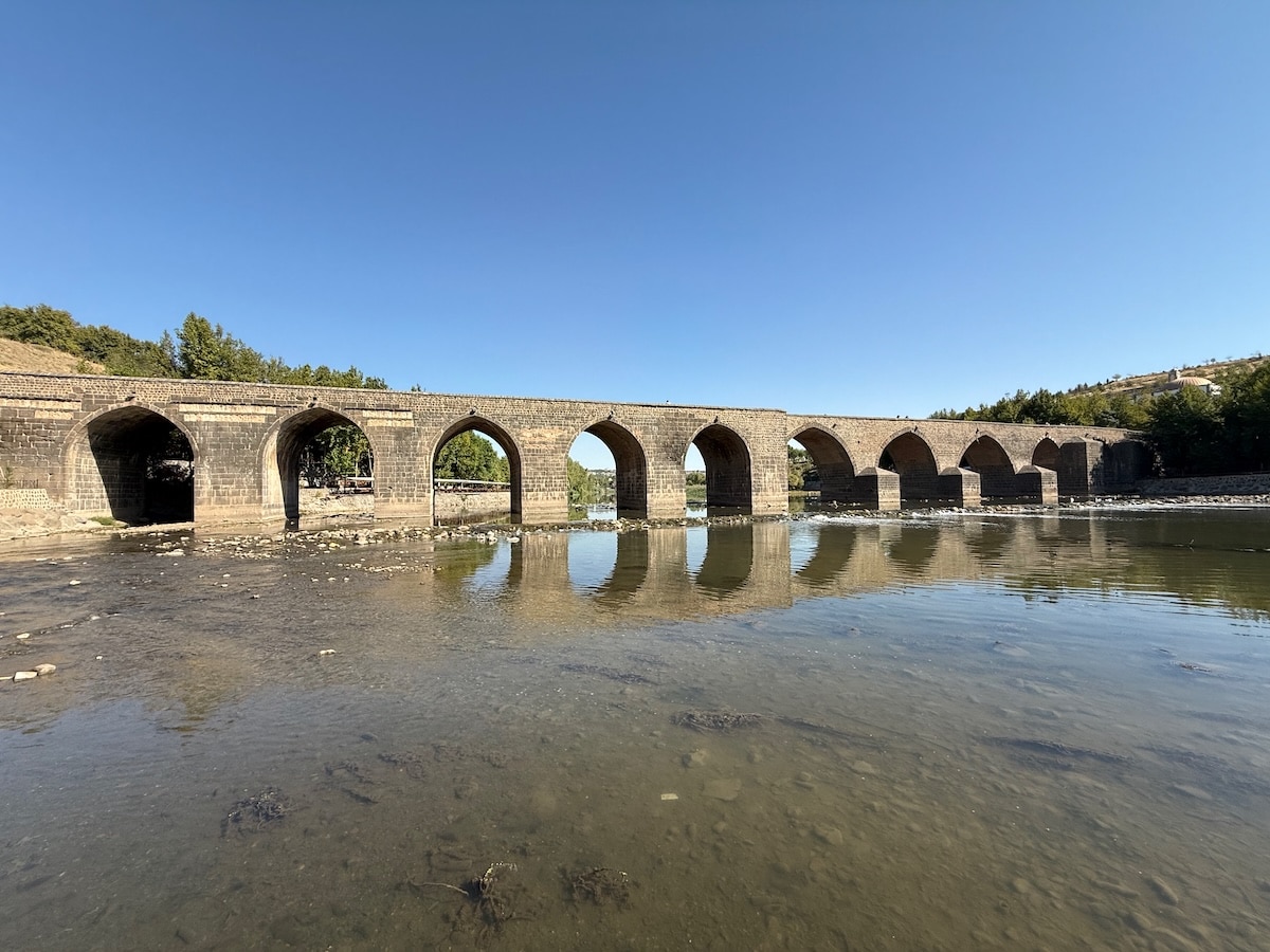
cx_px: 635
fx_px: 514
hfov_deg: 102.1
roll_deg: +1.2
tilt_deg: +1.4
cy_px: 476
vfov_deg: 85.7
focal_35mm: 14
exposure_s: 1/1795
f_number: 2.2
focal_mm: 2.22
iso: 50
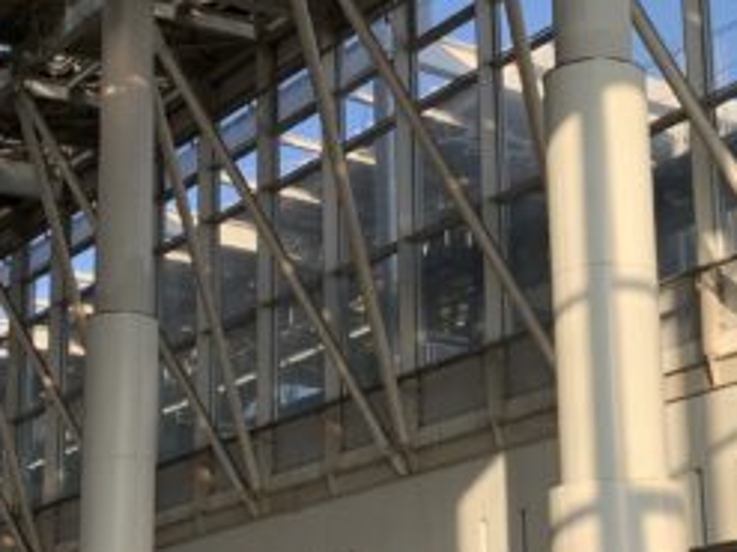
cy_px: 355
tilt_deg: +15.3
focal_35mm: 81
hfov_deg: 24.0
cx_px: 492
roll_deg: +0.9
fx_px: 1724
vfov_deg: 18.2
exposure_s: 1/664
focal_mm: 4.25
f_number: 1.8
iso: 25
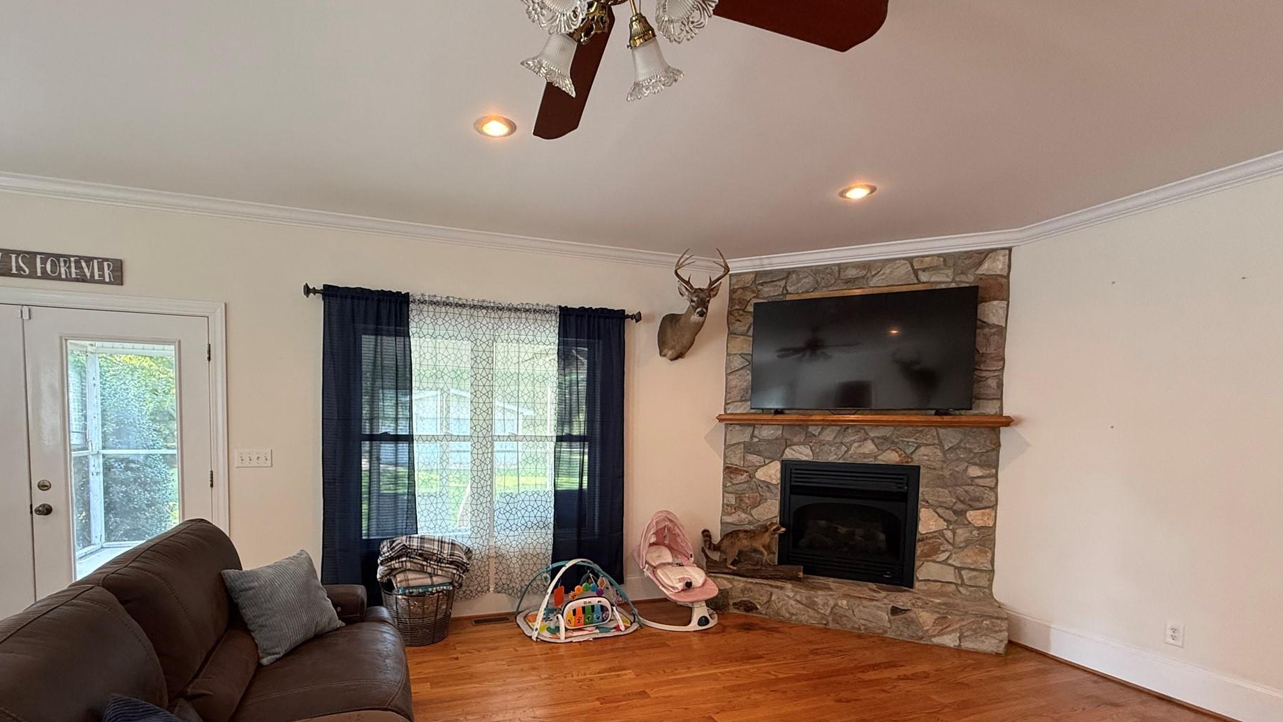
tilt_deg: -2.1
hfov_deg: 95.6
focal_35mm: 17
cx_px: 577
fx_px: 578
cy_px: 455
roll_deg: -0.8
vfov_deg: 63.0
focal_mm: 2.22
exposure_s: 1/60
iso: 200
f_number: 2.2
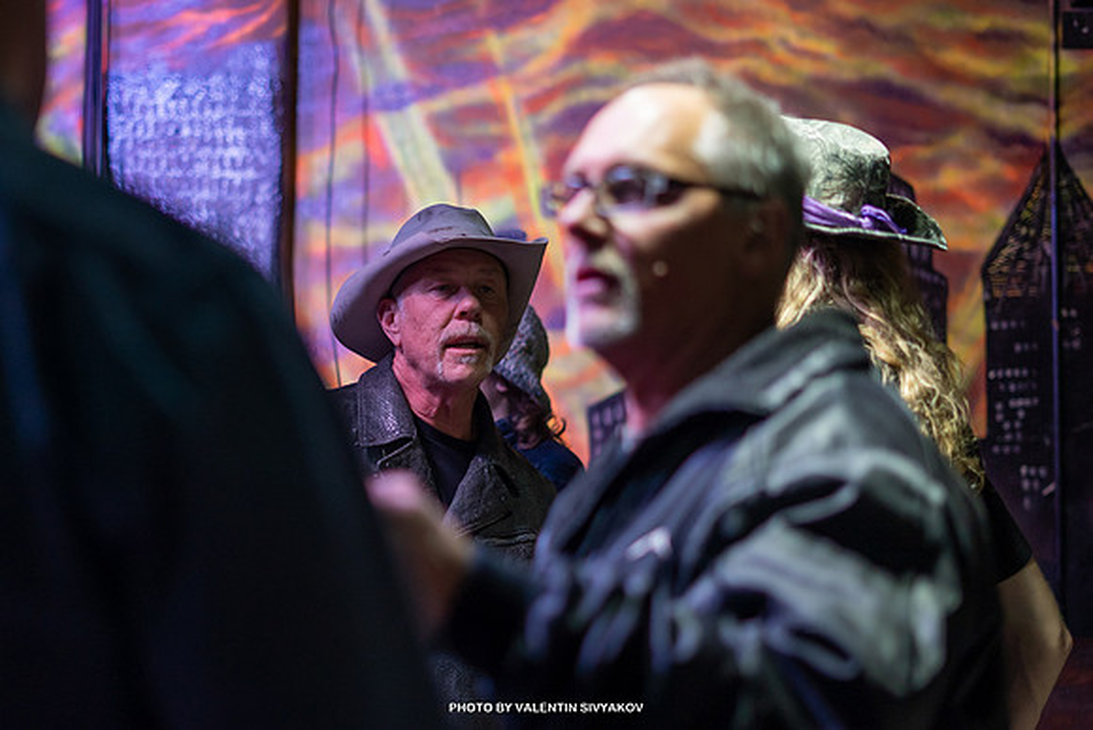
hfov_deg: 26.9
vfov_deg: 18.2
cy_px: 415
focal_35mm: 75
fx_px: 2279
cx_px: 418
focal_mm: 50
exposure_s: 1/125
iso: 250
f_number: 1.8
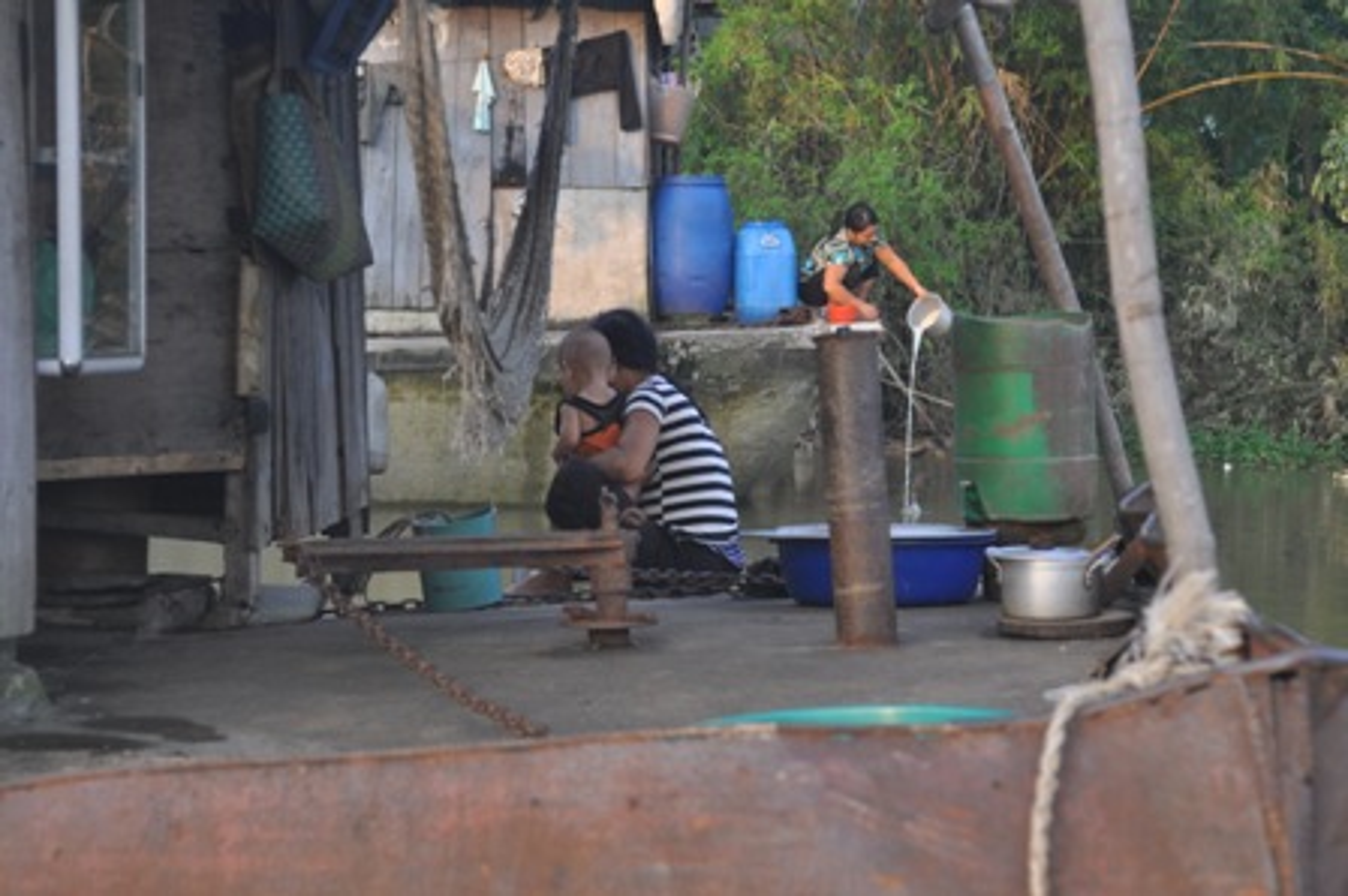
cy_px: 448
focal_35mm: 82
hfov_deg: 24.6
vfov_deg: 16.5
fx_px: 3087
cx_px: 674
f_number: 5.6
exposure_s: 1/200
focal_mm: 55
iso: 250
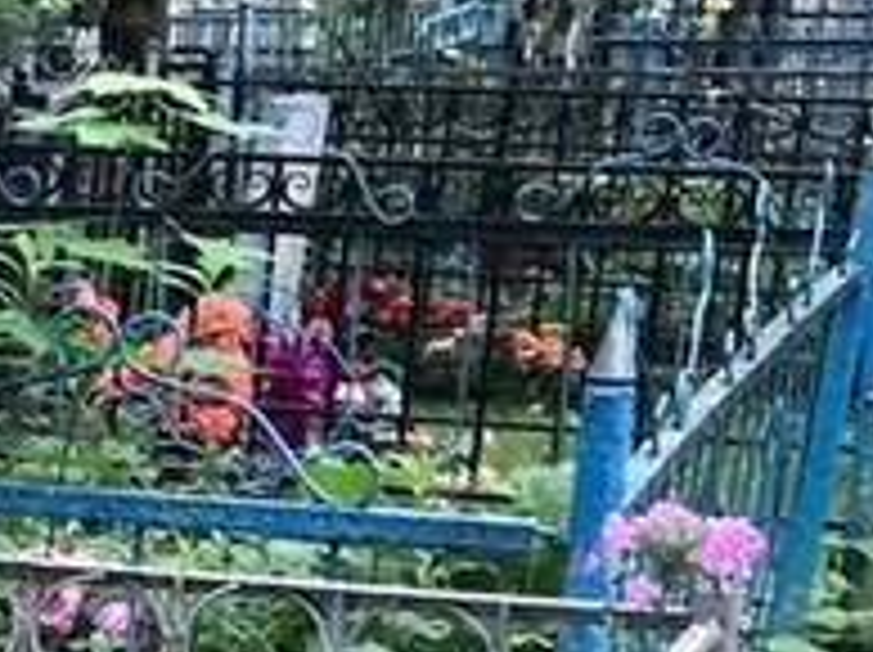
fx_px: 3728
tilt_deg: -13.7
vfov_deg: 9.8
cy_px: 877
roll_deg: -1.6
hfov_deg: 11.0
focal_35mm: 148
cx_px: -1314
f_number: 1.8
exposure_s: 1/101
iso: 20
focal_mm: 3.99
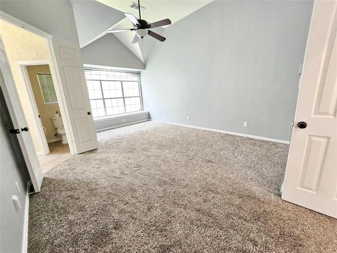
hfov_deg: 106.2
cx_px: 168
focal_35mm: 13
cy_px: 126
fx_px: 127
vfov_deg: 89.9
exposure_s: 1/40
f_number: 2.2
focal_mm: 1.74
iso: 320
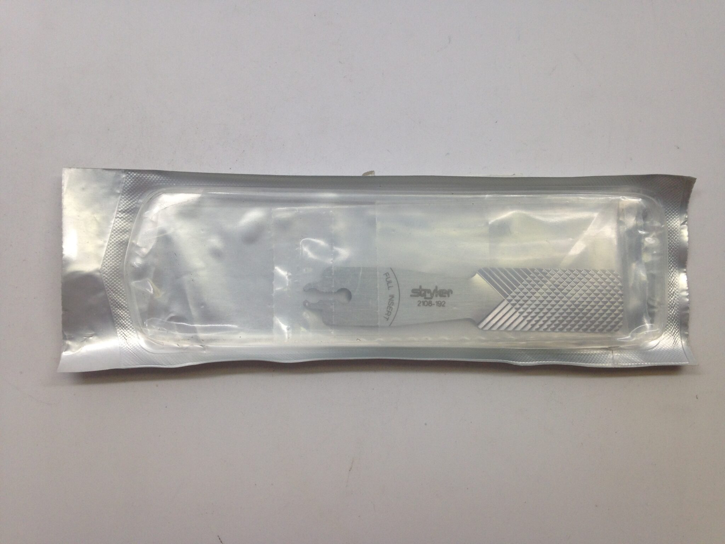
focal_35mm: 33
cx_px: 362
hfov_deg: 55.4
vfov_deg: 42.9
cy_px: 272
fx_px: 691
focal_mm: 4.12
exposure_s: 1/60
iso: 50
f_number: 2.4
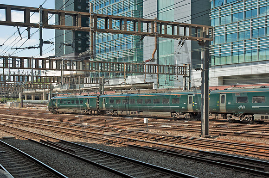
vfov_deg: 30.8
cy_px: 89
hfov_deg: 45.0
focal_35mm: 44
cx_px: 134
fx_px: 325
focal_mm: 29
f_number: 7.1
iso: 200
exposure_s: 1/200
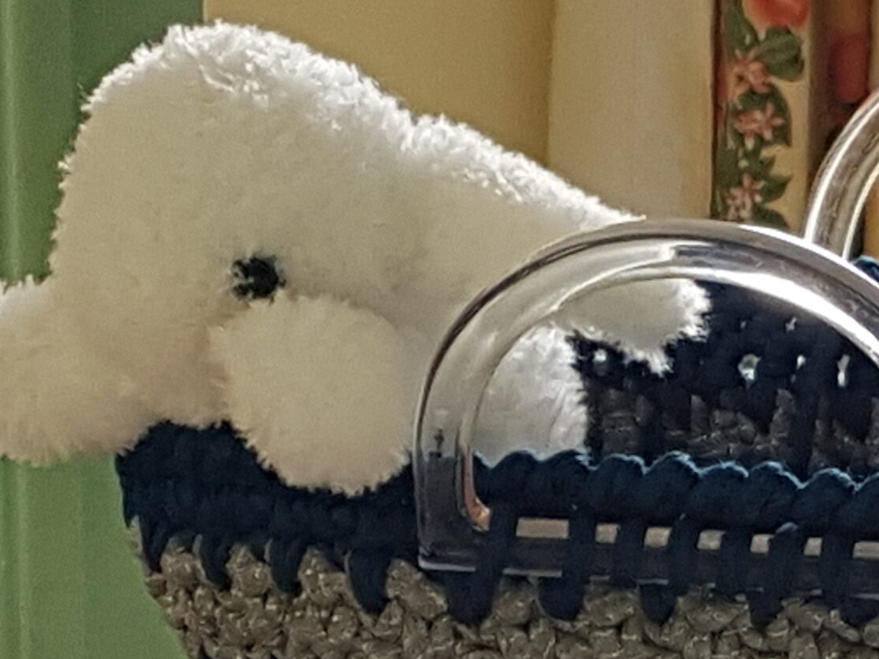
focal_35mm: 60
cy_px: 717
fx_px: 1524
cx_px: 867
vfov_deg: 23.0
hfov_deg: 30.1
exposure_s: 1/100
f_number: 1.7
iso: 50
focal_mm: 4.2
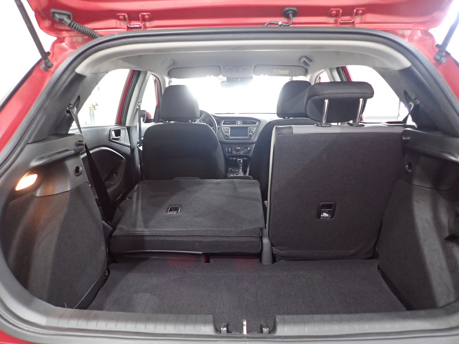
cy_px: 172
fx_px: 331
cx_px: 230
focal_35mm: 25
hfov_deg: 69.4
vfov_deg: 54.9
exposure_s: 1/30
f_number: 2
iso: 400
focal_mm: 4.5
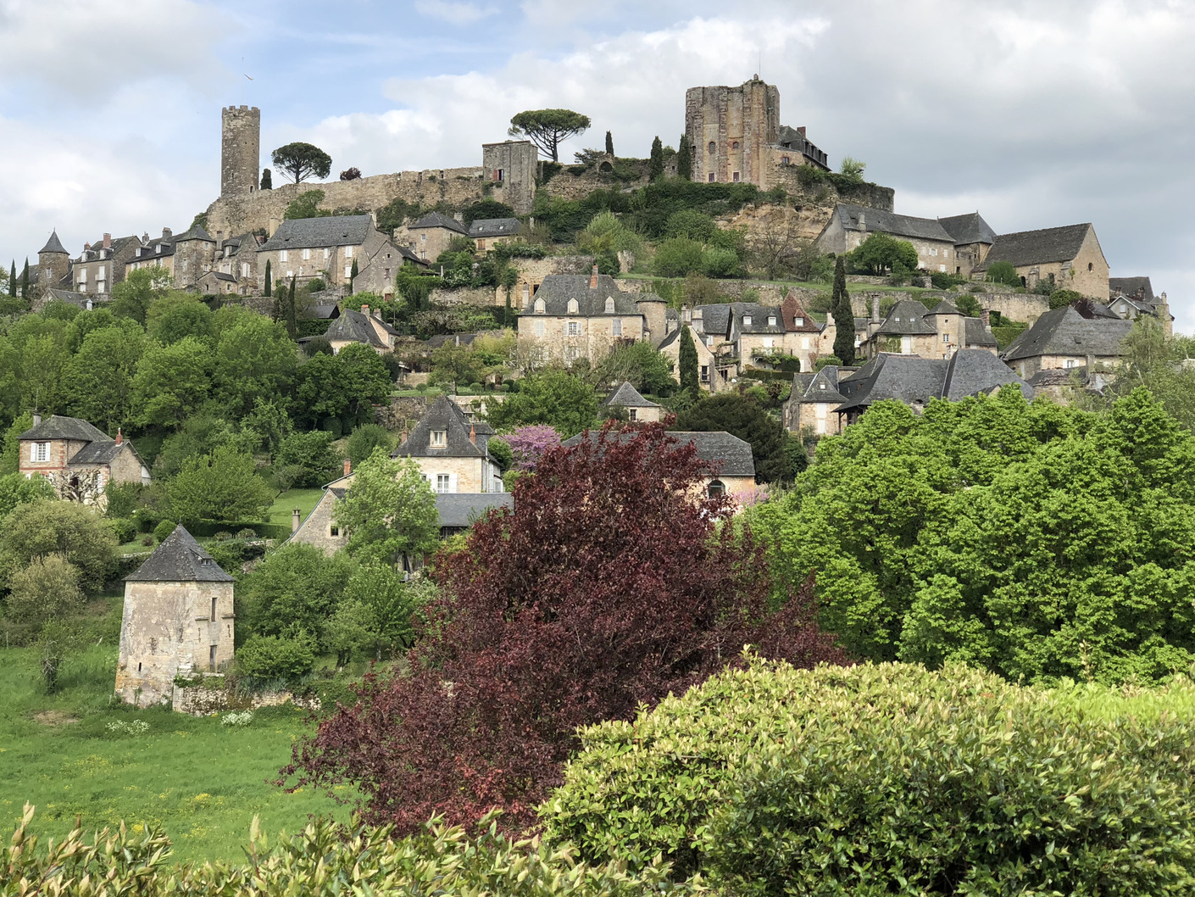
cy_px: 416
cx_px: 553
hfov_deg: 32.7
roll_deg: +0.0
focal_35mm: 59
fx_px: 2037
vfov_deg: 24.8
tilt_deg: +5.8
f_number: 2.4
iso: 16
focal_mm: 6
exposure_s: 1/906
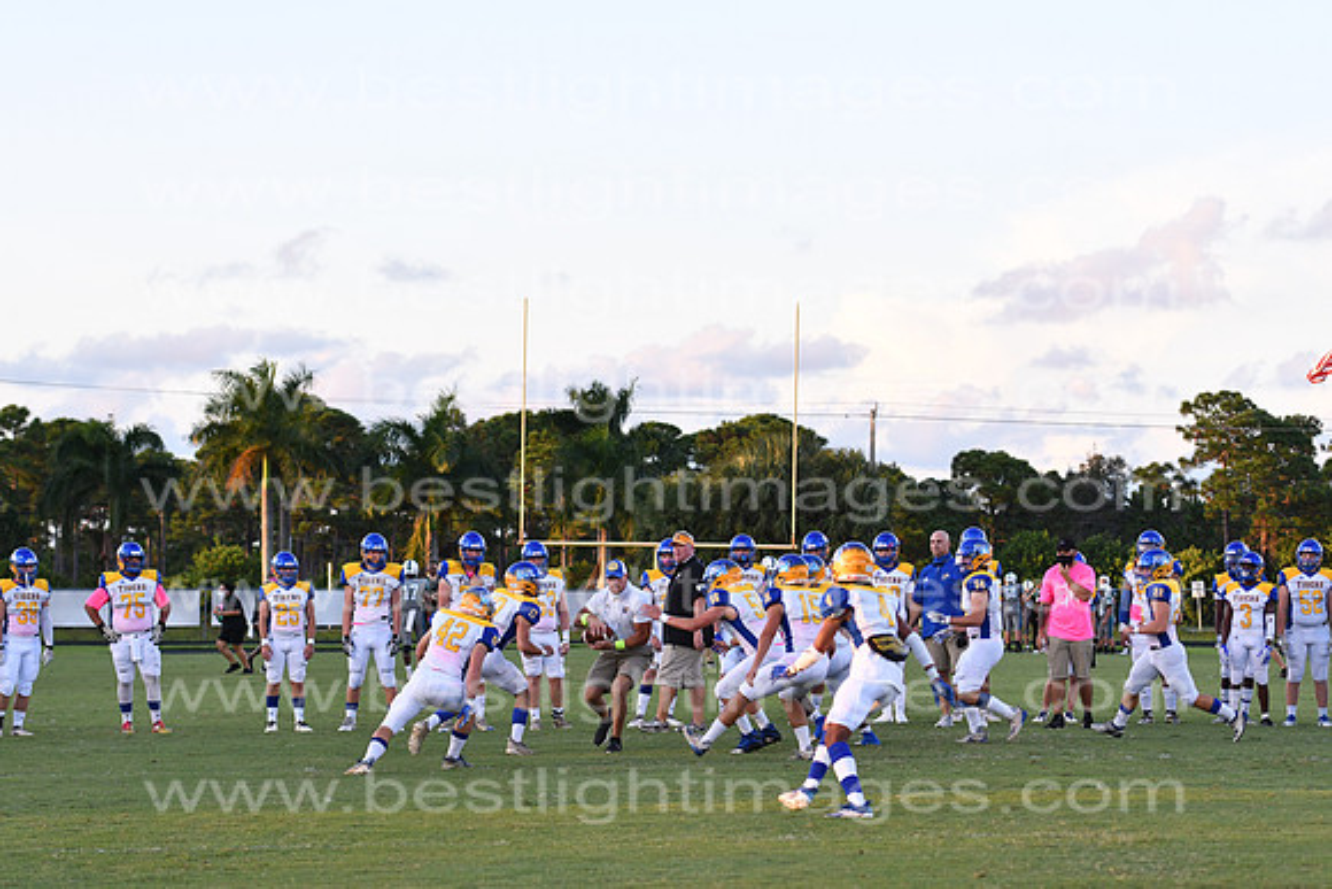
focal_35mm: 105
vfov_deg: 13.0
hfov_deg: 19.5
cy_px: 444
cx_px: 666
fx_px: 3886
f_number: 4
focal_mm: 70
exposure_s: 1/1000
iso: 640
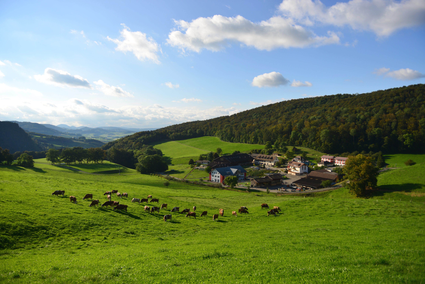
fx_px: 283
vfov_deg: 53.2
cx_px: 212
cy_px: 142
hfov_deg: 73.7
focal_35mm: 24
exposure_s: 1/2000
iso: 100
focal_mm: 24
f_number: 3.2
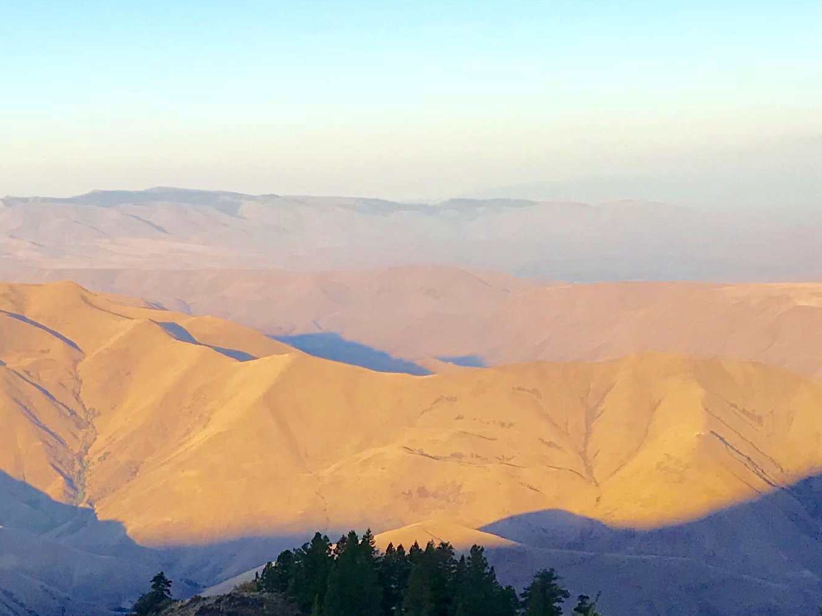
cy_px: 657
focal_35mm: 84
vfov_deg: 17.1
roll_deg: +0.6
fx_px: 1995
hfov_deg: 21.3
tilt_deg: -11.4
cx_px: -223
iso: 20
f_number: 1.8
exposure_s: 1/1088
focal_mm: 3.99
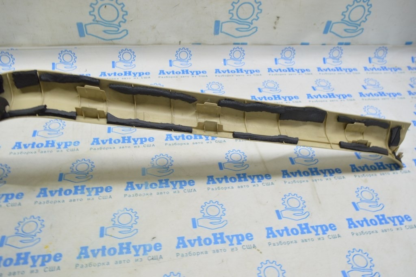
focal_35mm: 30
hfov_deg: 62.0
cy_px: 138
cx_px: 208
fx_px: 346
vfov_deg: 43.5
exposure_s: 1/20
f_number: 5.6
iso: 400
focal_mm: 20
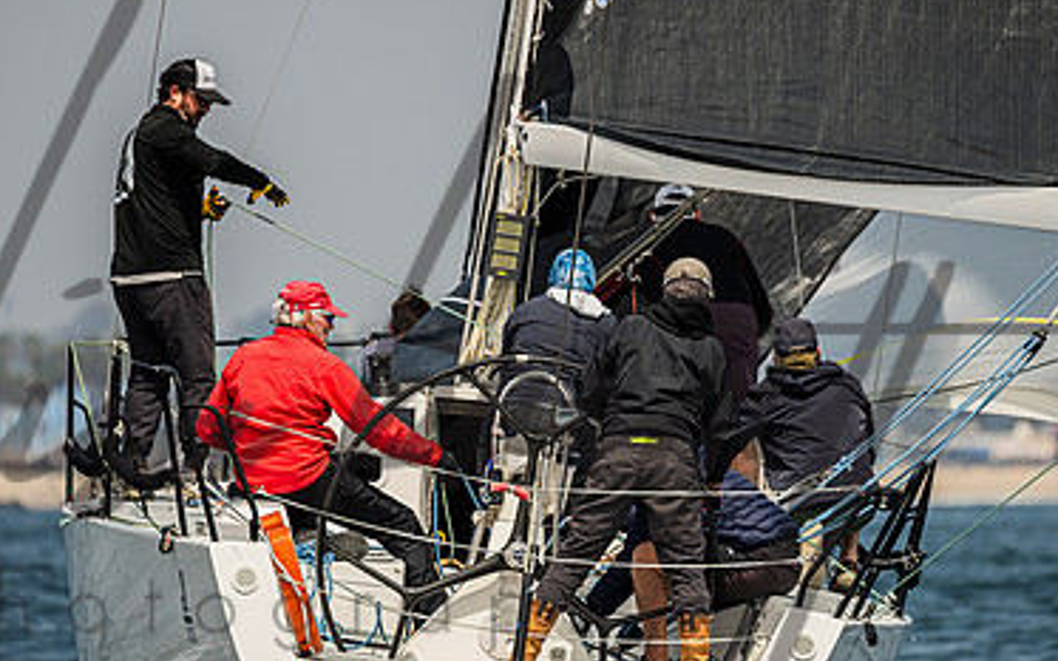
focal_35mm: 653
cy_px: 396
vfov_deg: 2.0
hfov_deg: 3.2
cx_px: 547
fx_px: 18826
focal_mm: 400
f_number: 5.6
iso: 450
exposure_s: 1/4000
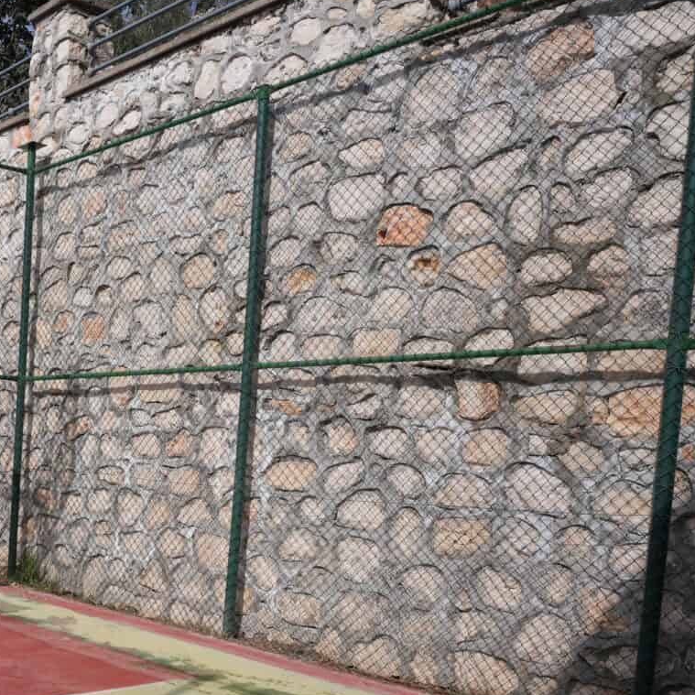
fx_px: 886
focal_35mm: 39
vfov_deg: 41.5
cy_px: 524
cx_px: -65
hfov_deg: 36.4
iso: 100
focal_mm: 17
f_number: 7.1
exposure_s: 1/500
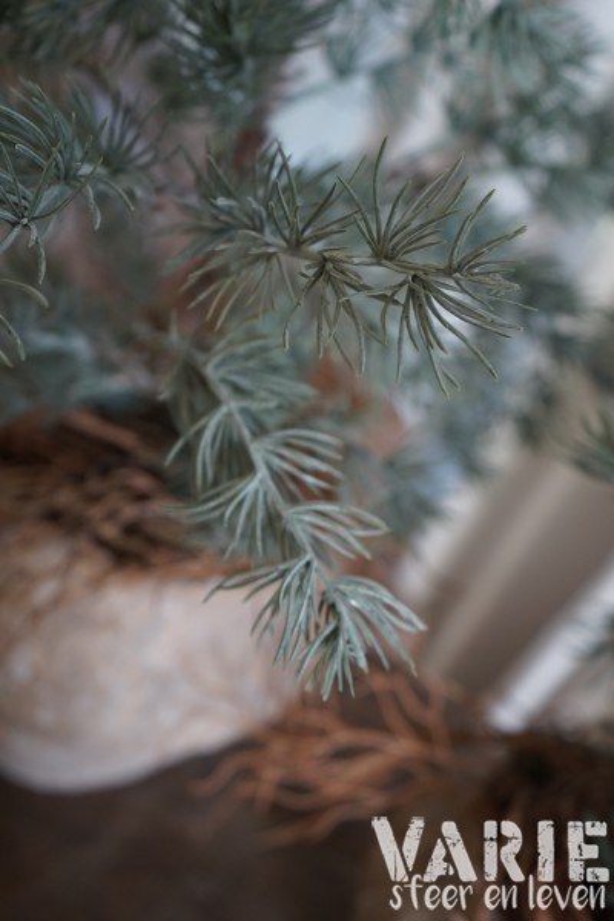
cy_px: 460
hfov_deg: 37.9
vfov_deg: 54.4
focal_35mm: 35
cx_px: 307
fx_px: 895
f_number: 4
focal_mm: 35
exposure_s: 1/60
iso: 1000
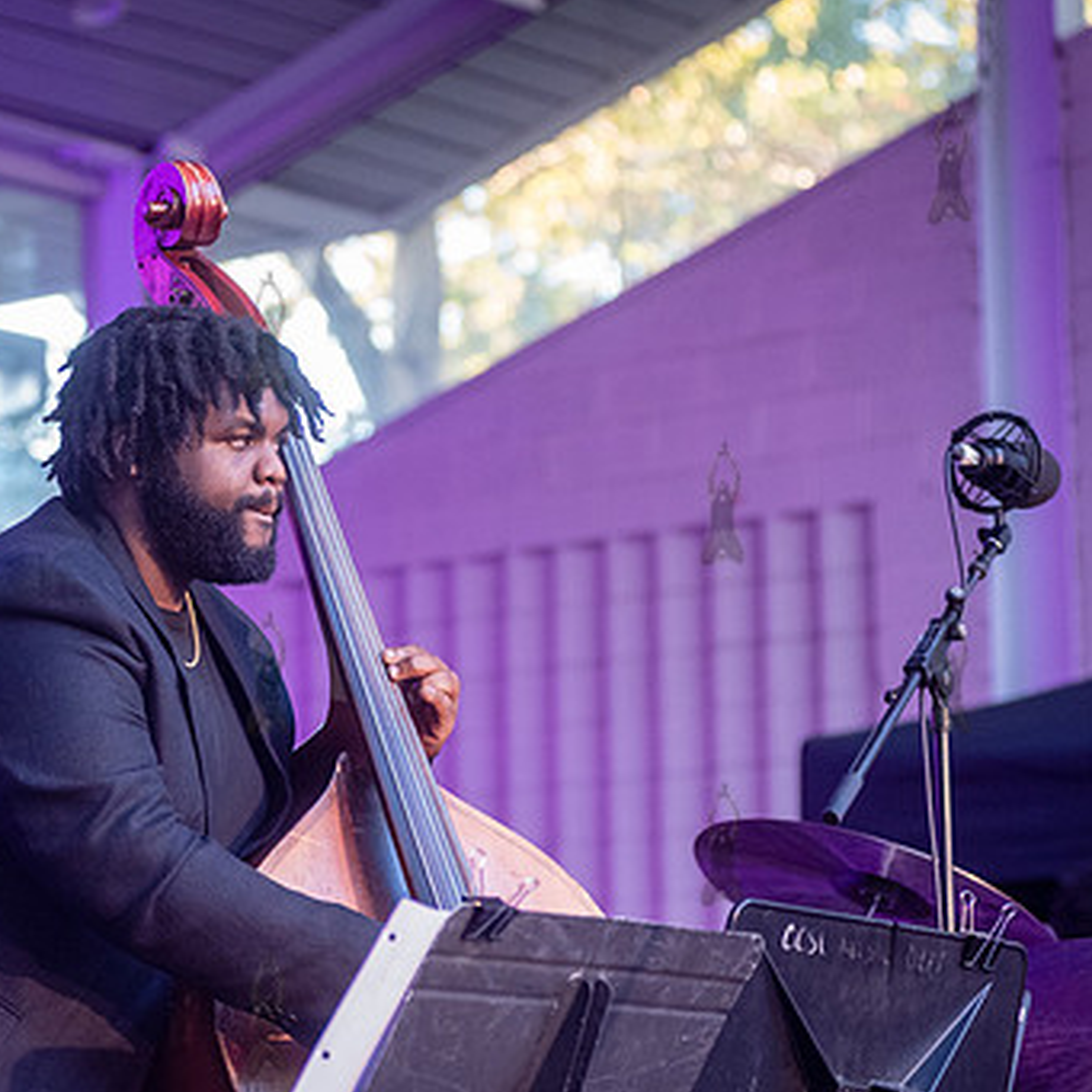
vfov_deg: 12.9
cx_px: 111
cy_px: 631
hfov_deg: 12.8
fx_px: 4818
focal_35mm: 135
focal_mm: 80
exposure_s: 1/320
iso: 4000
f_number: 3.5
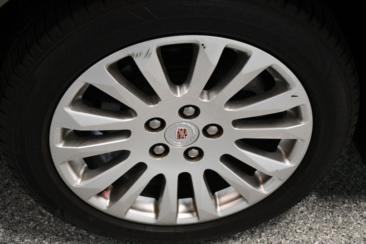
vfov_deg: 23.8
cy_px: 122
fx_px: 579
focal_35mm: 57
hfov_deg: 35.1
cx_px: 183
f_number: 4.2
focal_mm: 38
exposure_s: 1/125
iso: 2500
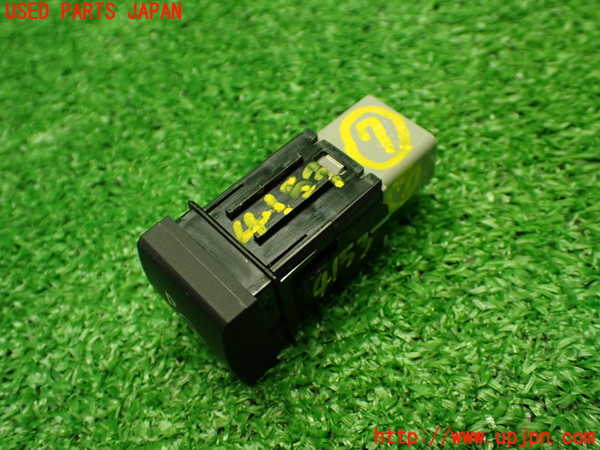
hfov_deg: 49.0
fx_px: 659
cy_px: 225
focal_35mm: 38
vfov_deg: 37.7
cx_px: 300
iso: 800
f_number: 2.7
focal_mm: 6.83
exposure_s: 1/125
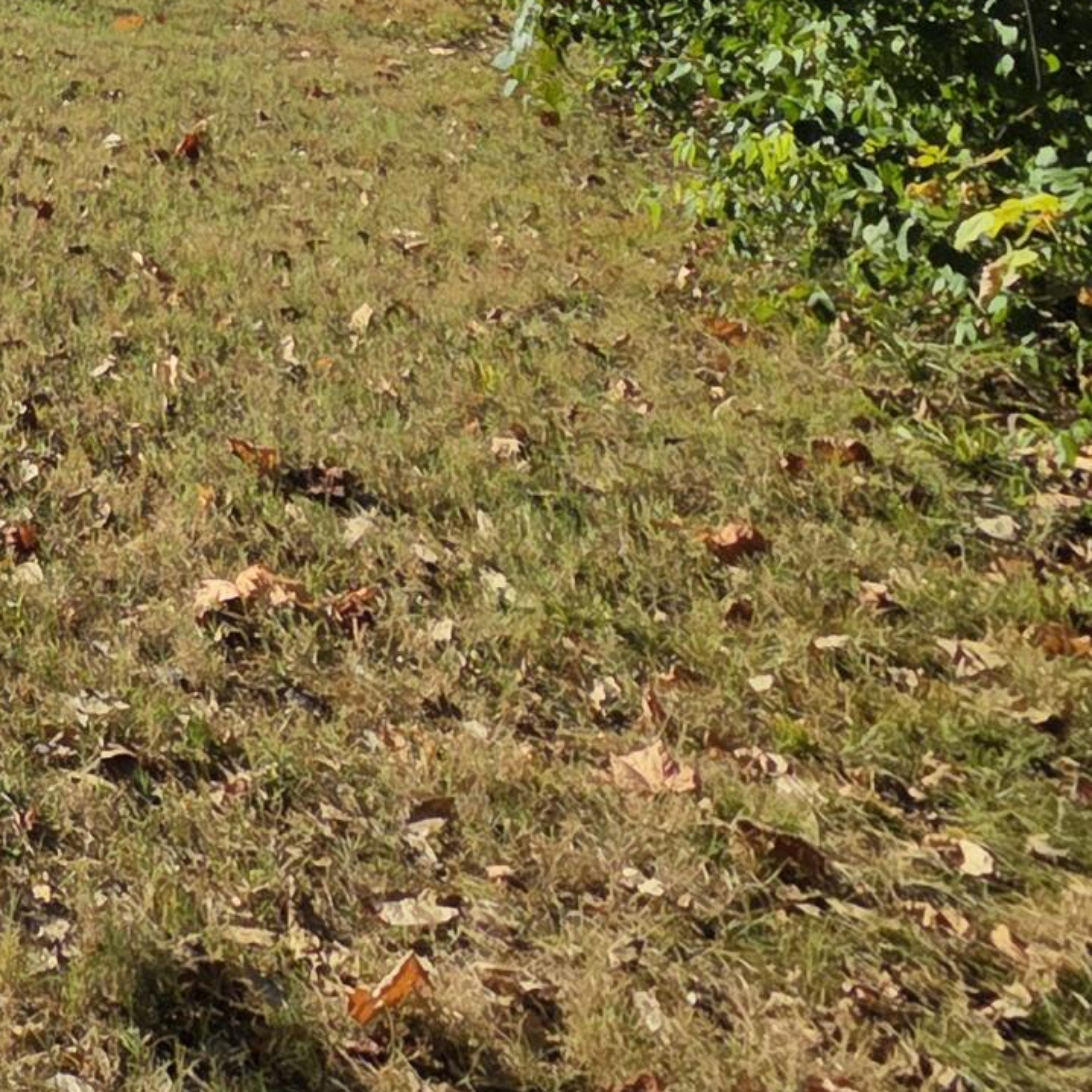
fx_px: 1713
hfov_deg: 21.5
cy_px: -522
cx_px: -909
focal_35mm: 48
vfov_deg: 26.4
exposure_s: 1/2497
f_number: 2.2
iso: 50
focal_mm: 2.2
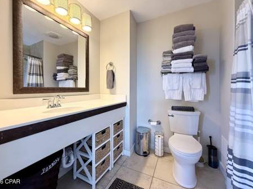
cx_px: 121
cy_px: 89
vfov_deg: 81.6
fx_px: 110
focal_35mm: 15
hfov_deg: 98.2
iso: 320
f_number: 2.2
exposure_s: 1/120
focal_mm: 2.22
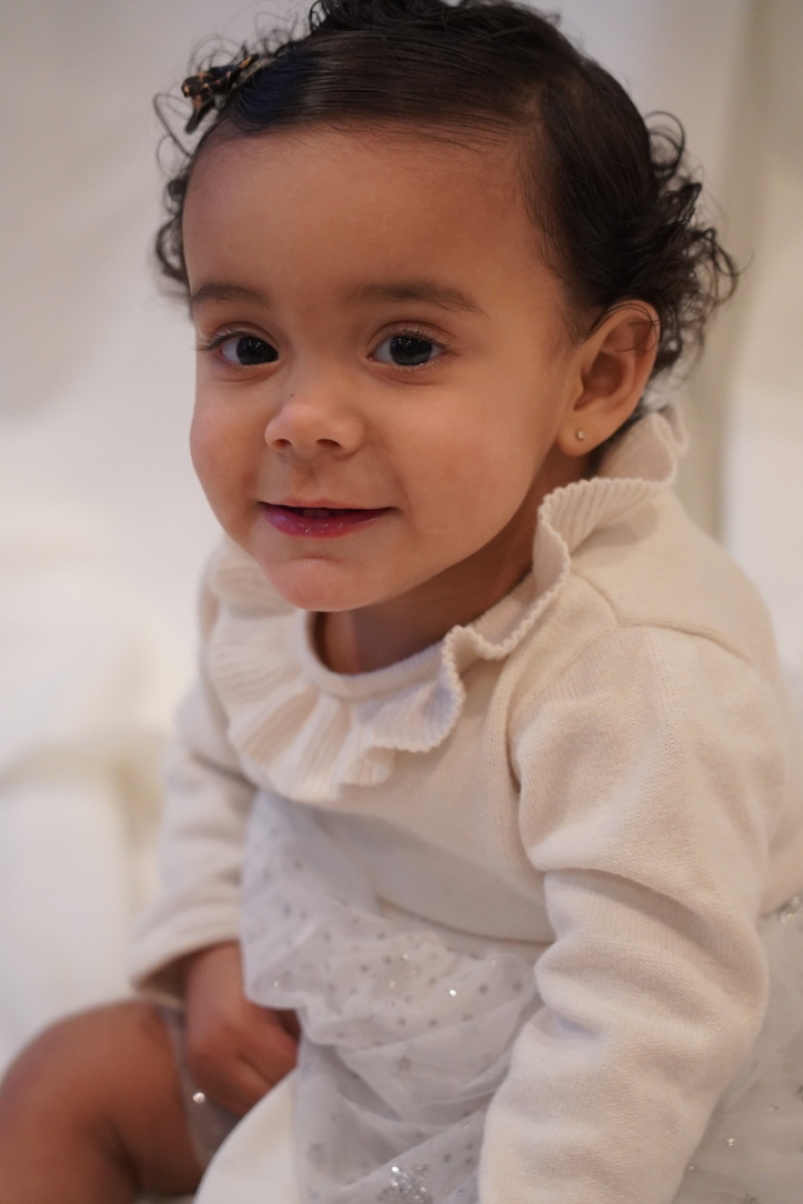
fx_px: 3279
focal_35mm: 98
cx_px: 402
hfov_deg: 14.0
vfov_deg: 20.8
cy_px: 602
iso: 8000
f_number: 4
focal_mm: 98
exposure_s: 1/160
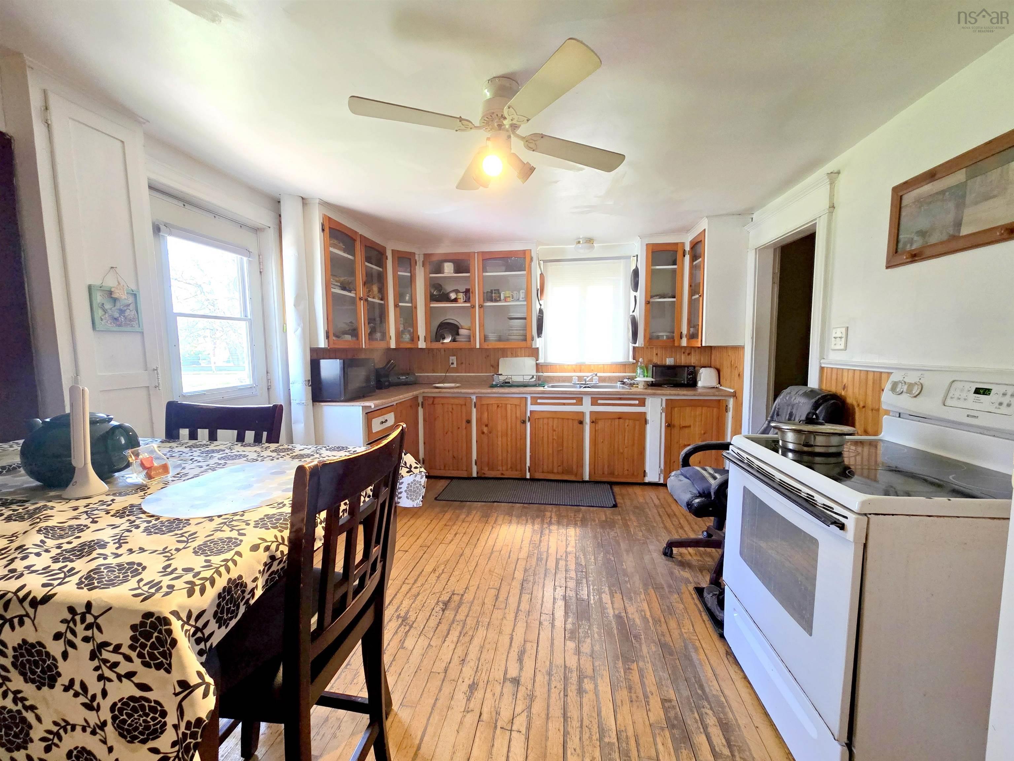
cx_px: 507
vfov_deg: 89.9
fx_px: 381
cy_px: 380
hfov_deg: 106.2
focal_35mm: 13
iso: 200
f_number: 2.2
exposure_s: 1/60
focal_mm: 2.2
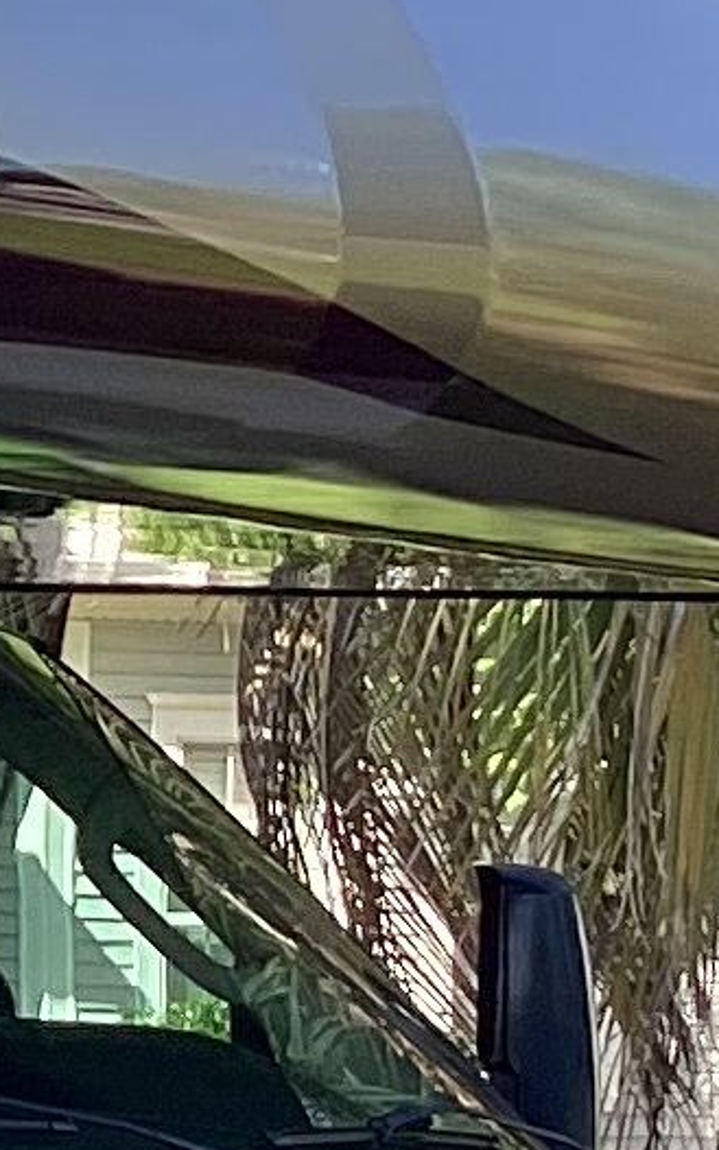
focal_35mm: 204
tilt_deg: +0.2
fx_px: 6392
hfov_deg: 5.8
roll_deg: -0.2
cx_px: -1674
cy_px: 986
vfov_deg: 10.2
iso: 25
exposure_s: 1/179
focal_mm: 3.3
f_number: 2.4
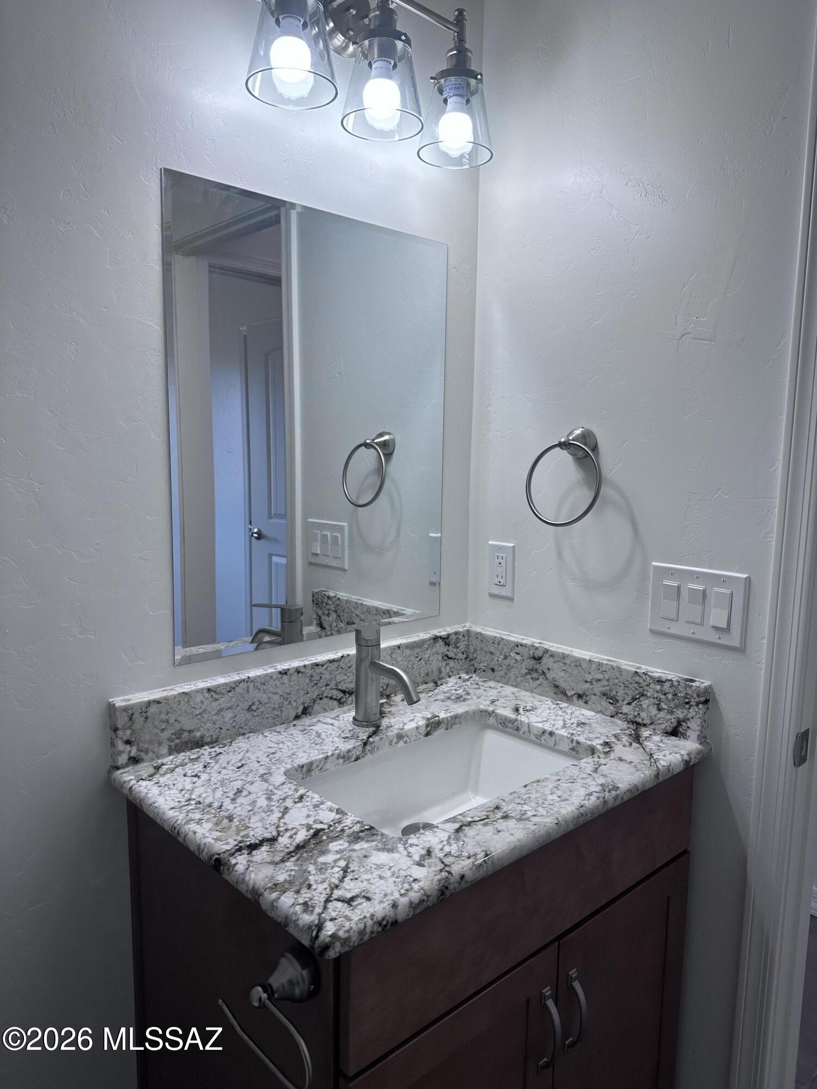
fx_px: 755
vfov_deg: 71.6
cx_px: 408
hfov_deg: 56.8
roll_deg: -0.6
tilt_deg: -7.2
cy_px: 544
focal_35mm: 24
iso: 80
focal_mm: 6.86
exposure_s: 1/355
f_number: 1.78
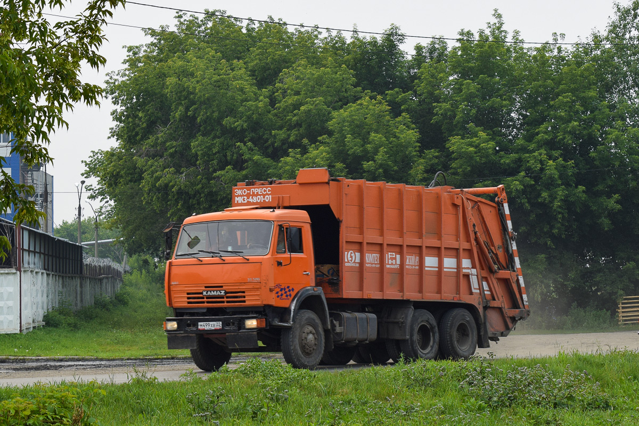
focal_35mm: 82
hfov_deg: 24.6
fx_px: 1464
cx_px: 320
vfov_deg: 16.6
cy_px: 213
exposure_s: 1/320
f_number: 9
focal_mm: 55
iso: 200
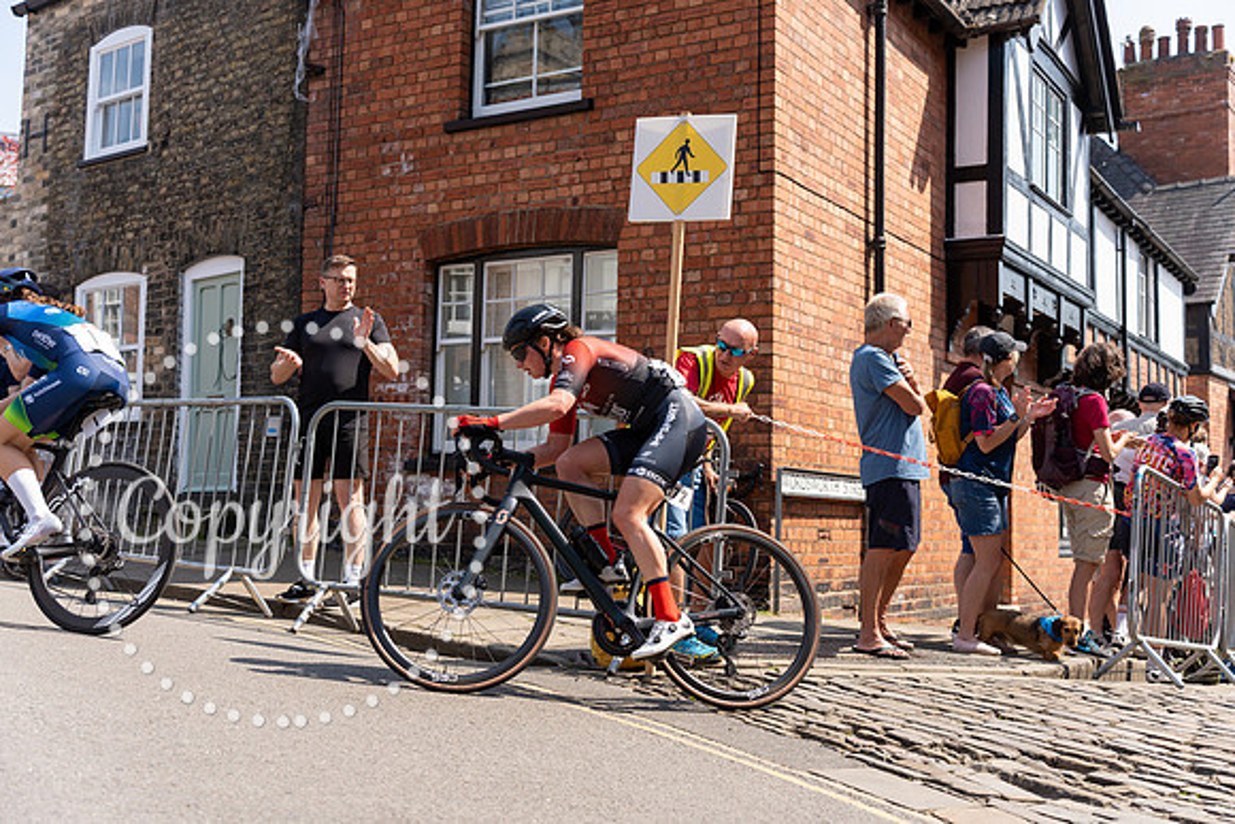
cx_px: 618
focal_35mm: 38
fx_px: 1304
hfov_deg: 50.7
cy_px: 412
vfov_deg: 35.1
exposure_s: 1/2500
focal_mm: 38
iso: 160
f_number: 3.5
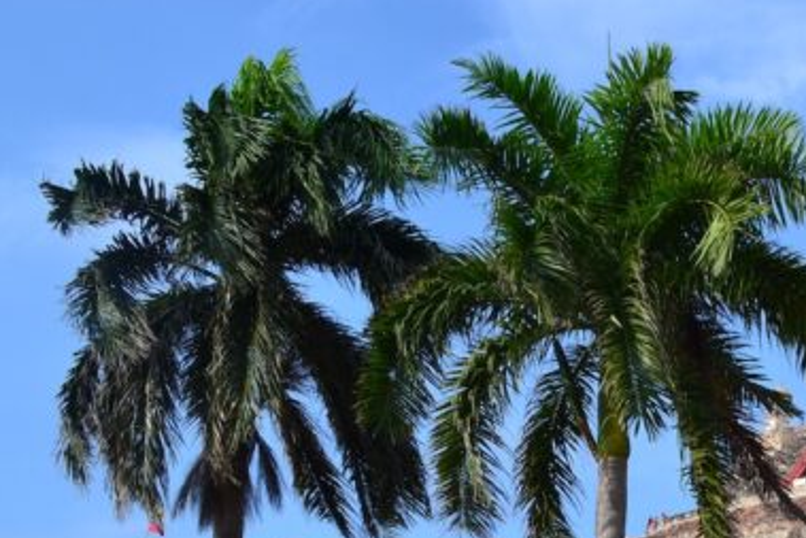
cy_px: 542
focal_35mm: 57
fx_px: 1277
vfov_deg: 22.8
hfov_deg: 32.6
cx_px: 778
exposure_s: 1/400
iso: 400
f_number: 11
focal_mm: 18
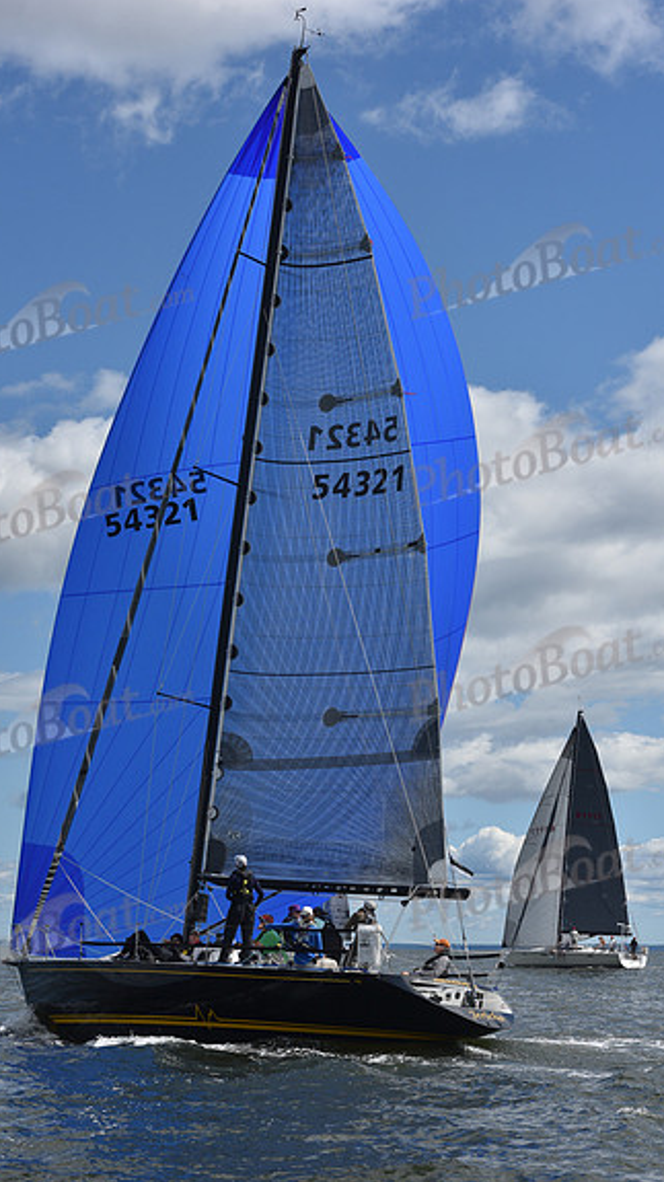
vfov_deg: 28.6
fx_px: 2319
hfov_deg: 16.3
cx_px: 301
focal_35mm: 74
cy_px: 592
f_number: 11
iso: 250
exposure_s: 1/800
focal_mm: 70
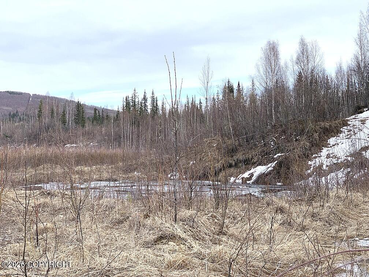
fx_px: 554
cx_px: 184
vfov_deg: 28.0
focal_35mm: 52
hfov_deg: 36.8
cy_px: 138
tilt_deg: +1.3
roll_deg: -0.6
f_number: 2.4
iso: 16
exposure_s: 1/799
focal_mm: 6
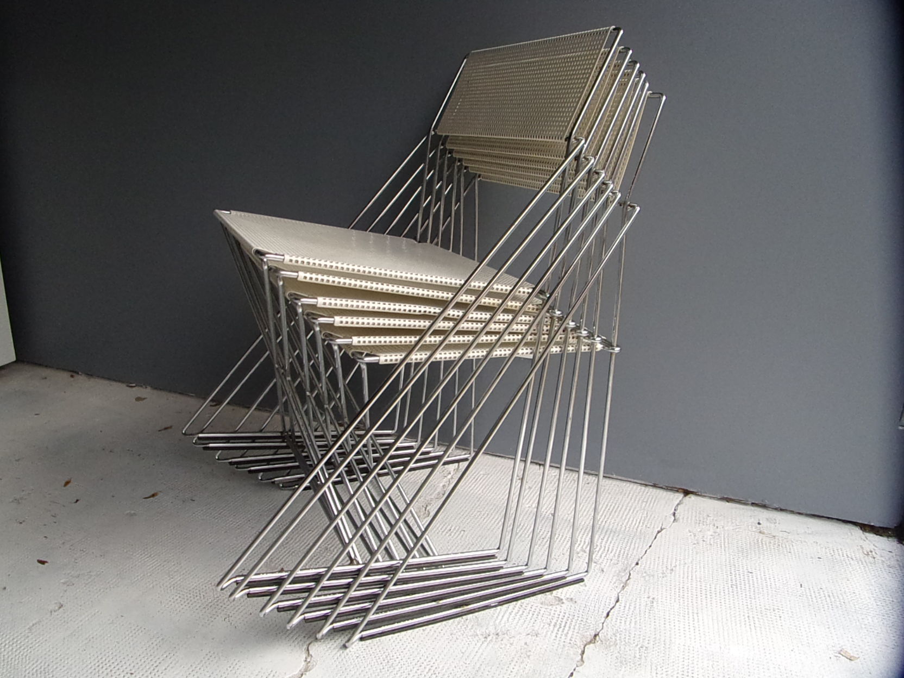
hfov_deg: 71.6
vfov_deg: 56.8
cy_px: 339
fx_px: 627
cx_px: 452
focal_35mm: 24
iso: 320
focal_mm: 4.3
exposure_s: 1/240
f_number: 3.3
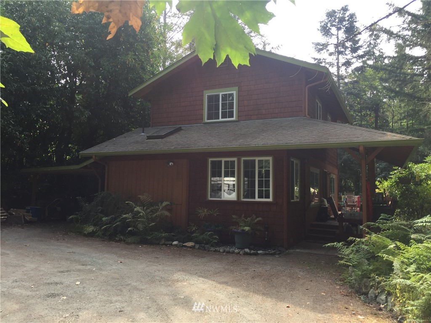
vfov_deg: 48.2
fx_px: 361
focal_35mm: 29
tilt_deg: +4.1
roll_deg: +0.0
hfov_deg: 61.7
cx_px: 216
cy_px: 162
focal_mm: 4.15
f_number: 2.2
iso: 32
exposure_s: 1/384
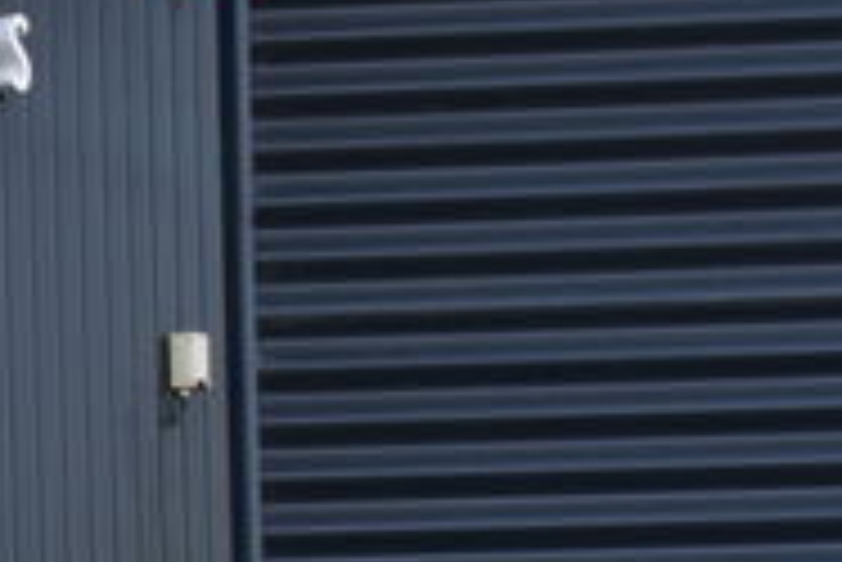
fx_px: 5641
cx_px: -932
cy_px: 789
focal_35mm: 241
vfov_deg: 5.7
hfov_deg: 8.1
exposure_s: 1/125
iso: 400
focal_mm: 30
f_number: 9
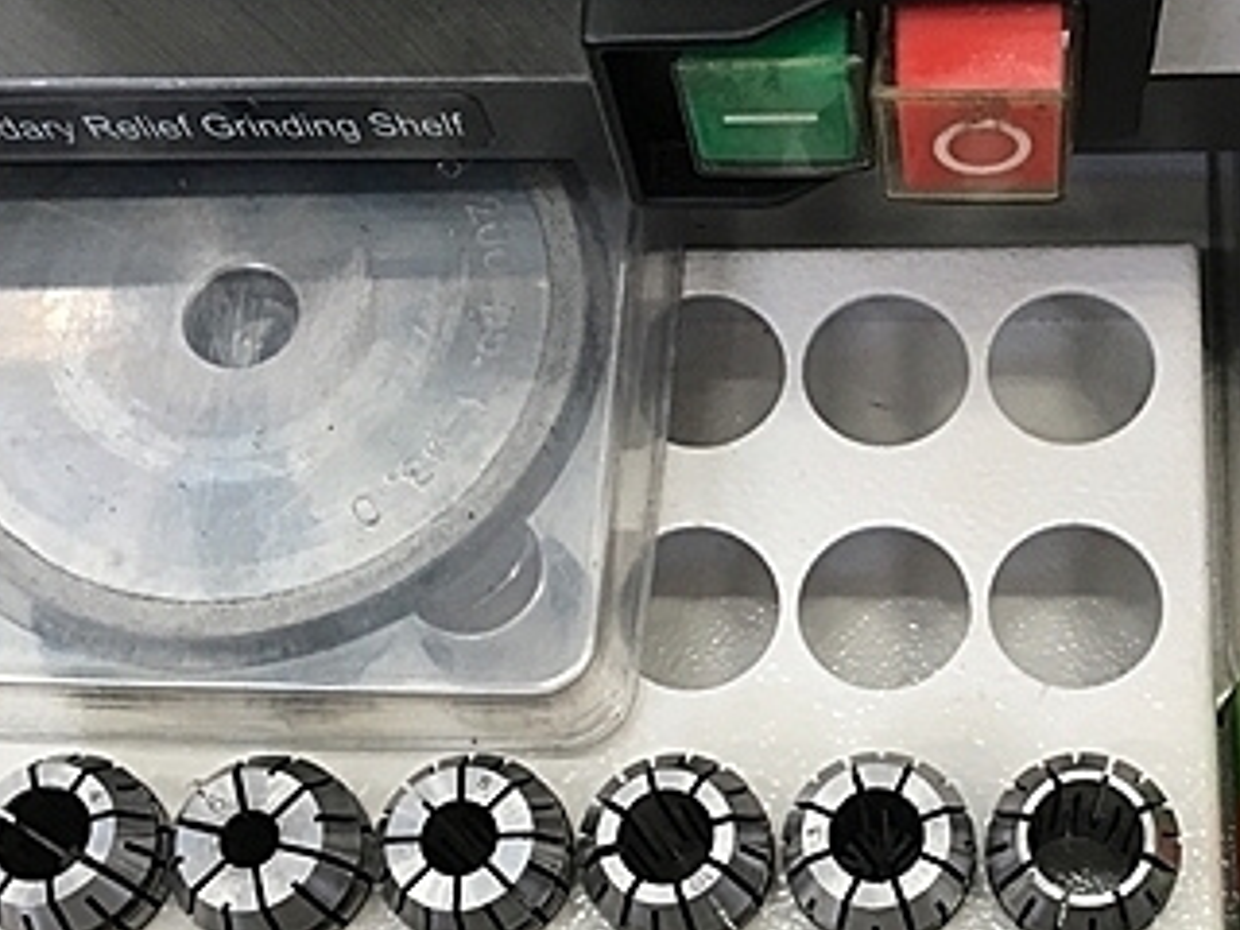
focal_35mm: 58
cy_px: 655
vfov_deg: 25.0
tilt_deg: -71.6
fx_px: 2078
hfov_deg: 32.7
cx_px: 903
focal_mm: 4.15
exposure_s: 1/30
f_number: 2.2
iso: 80
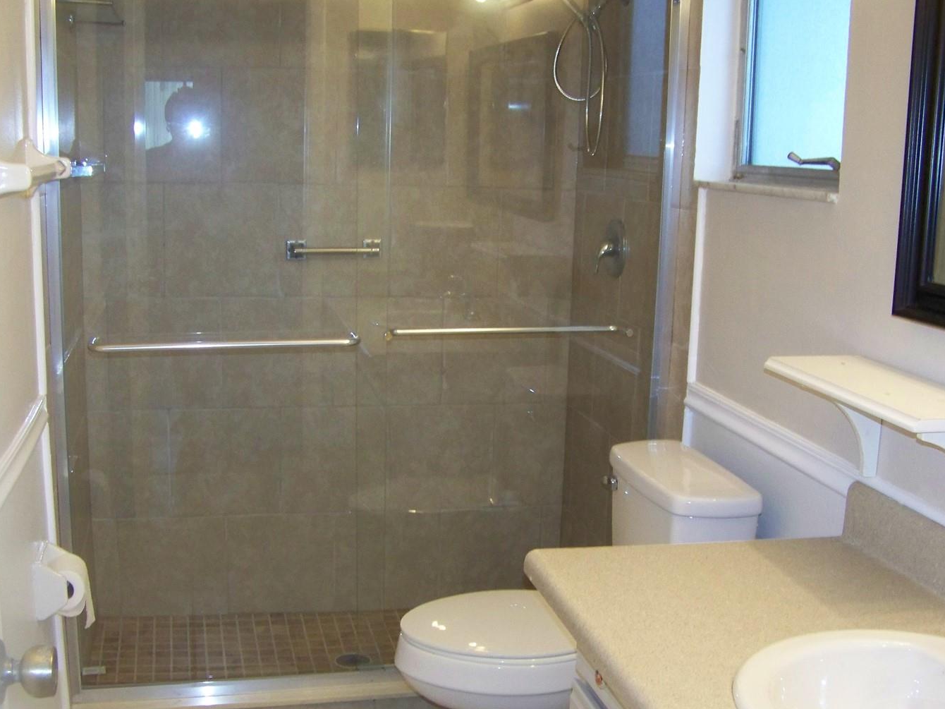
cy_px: 411
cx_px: 453
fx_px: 1174
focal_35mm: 43
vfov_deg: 33.5
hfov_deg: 43.8
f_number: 2.8
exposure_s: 1/30
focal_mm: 5.85
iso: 200
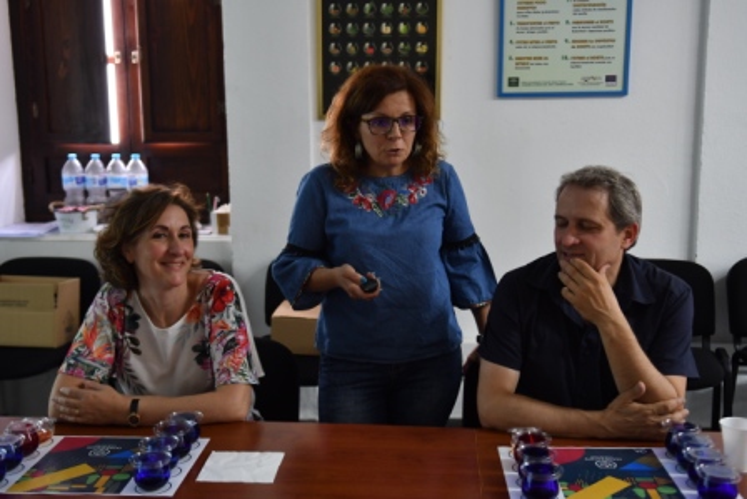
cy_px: 250
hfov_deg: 43.6
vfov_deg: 29.9
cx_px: 374
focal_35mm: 45
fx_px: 934
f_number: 2.8
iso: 500
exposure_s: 1/40
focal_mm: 30
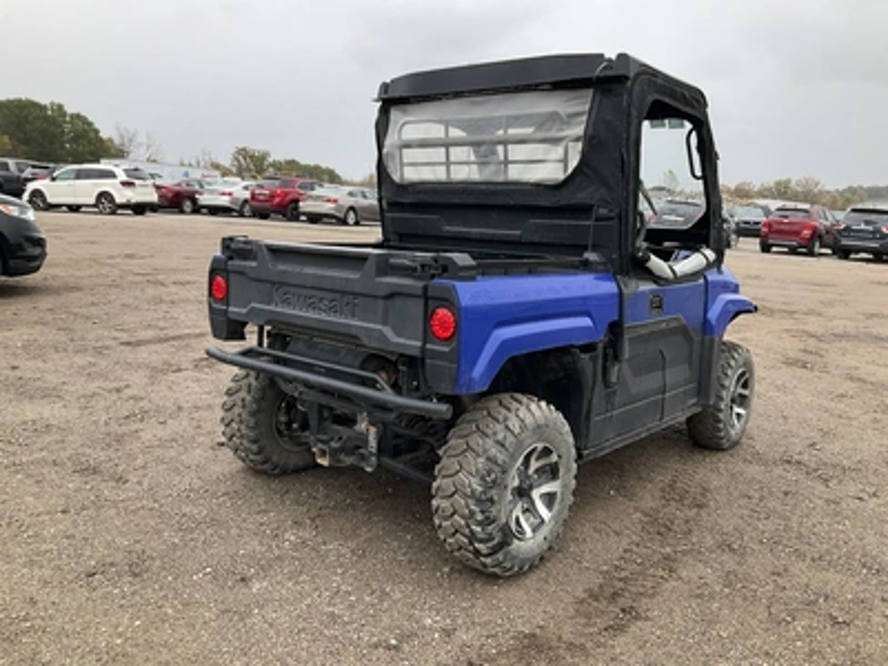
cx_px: 444
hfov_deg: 61.7
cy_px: 333
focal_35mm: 29
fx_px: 744
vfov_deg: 48.2
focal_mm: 3
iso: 20
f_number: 1.8
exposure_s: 1/168
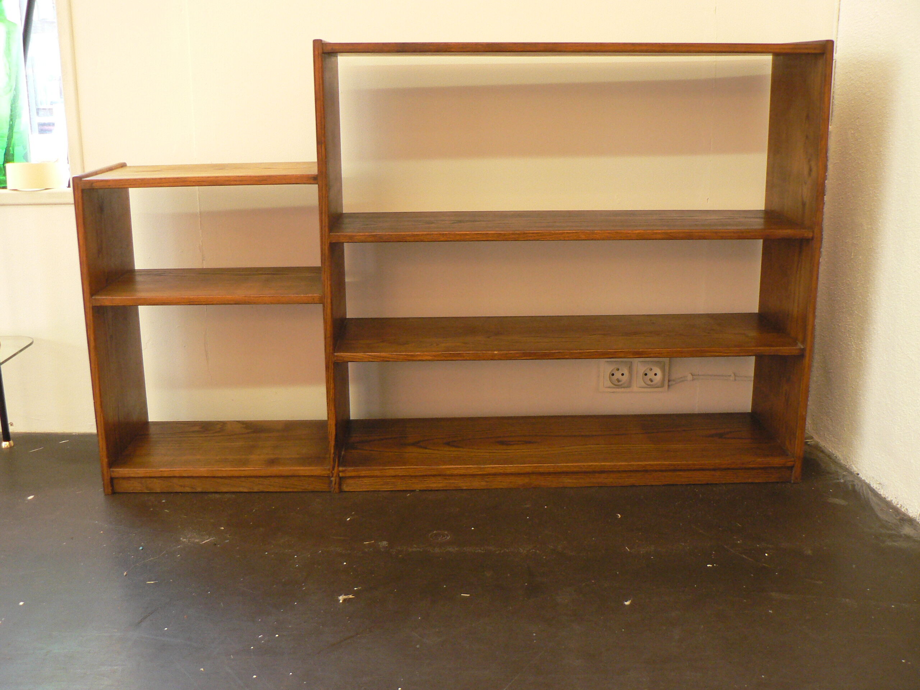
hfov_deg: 51.4
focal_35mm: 36
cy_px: 345
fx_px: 957
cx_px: 460
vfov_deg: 39.7
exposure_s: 1/20
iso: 200
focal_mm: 6
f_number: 2.8
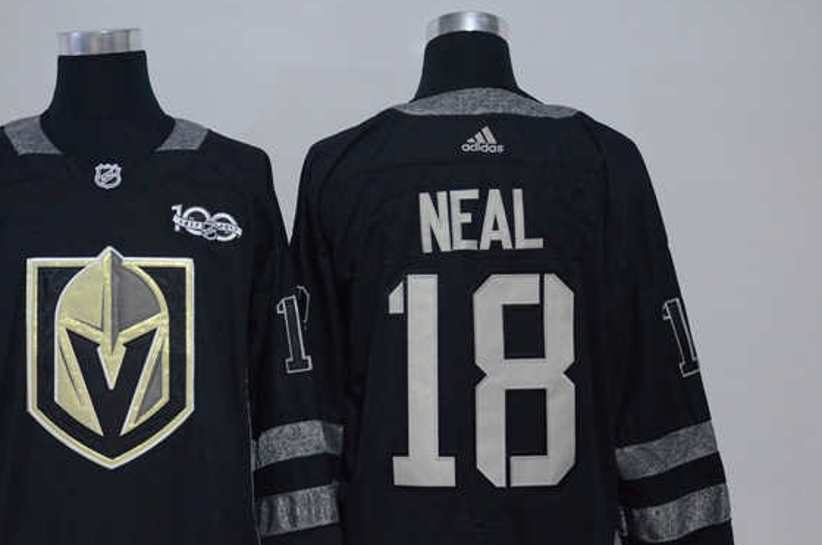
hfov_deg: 22.6
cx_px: 301
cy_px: 357
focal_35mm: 90
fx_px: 2051
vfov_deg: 15.1
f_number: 4.5
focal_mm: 42
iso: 4000
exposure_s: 1/60
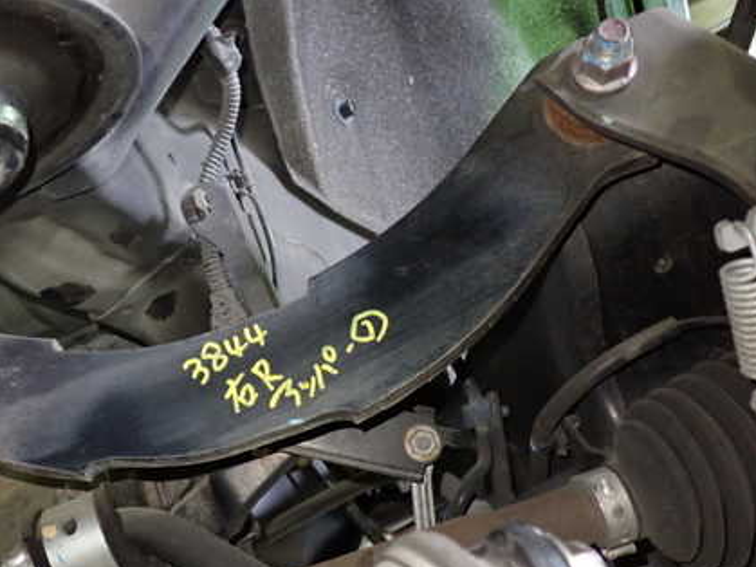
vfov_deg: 33.5
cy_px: 332
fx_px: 939
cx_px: 222
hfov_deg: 42.9
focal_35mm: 43
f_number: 2.3
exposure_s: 1/20
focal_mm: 5.4
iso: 800
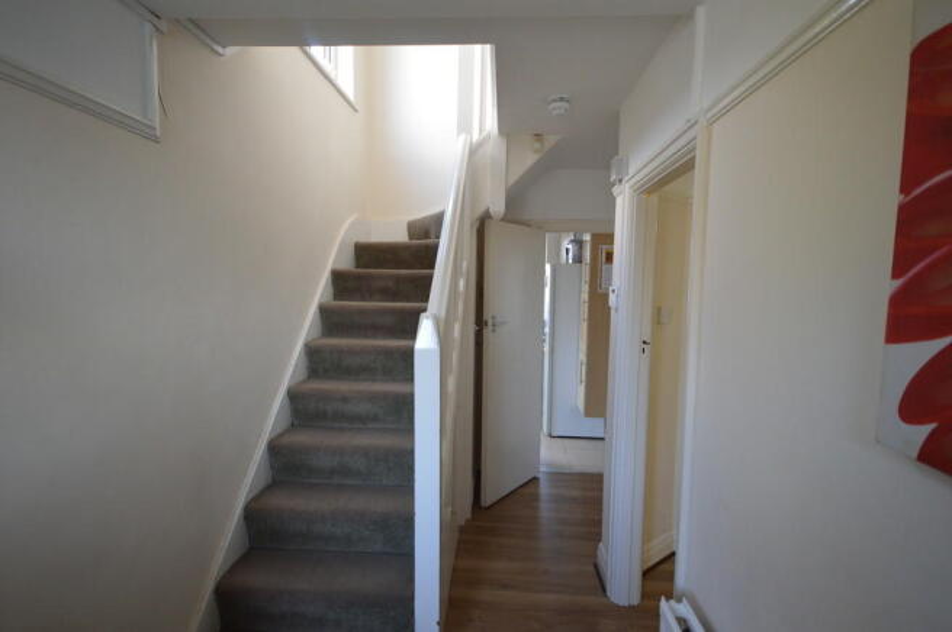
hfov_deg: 90.1
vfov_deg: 67.3
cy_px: 316
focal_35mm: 18
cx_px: 476
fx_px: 476
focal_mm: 12
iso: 900
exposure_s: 1/60
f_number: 4.5
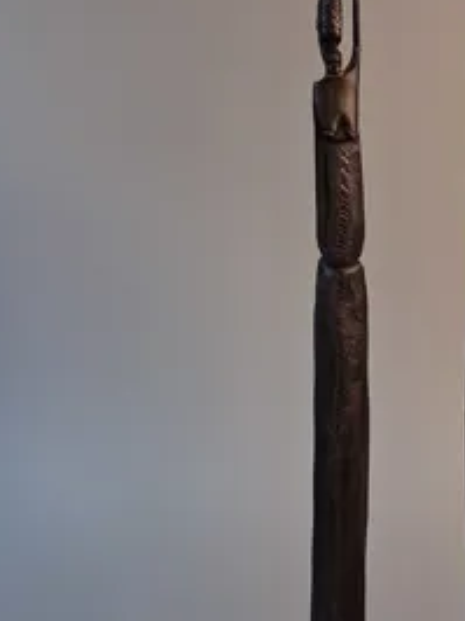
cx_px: 423
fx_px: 1094
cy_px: 322
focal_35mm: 61
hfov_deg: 23.3
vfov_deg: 31.7
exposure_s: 1/50
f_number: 1.8
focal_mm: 4
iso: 320
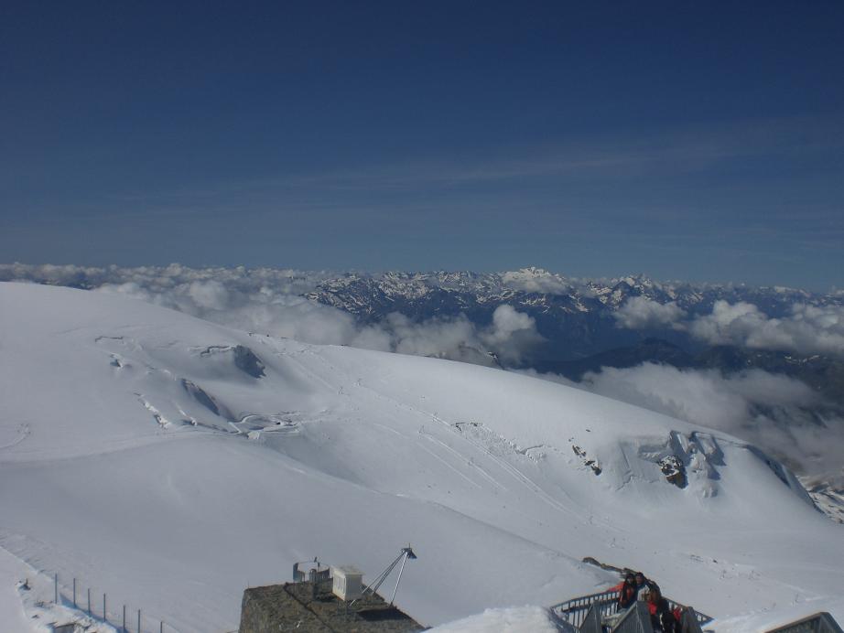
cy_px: 316
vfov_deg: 37.7
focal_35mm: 38
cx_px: 422
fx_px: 927
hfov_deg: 49.0
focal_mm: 6.3
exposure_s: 1/1600
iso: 50
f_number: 4.4
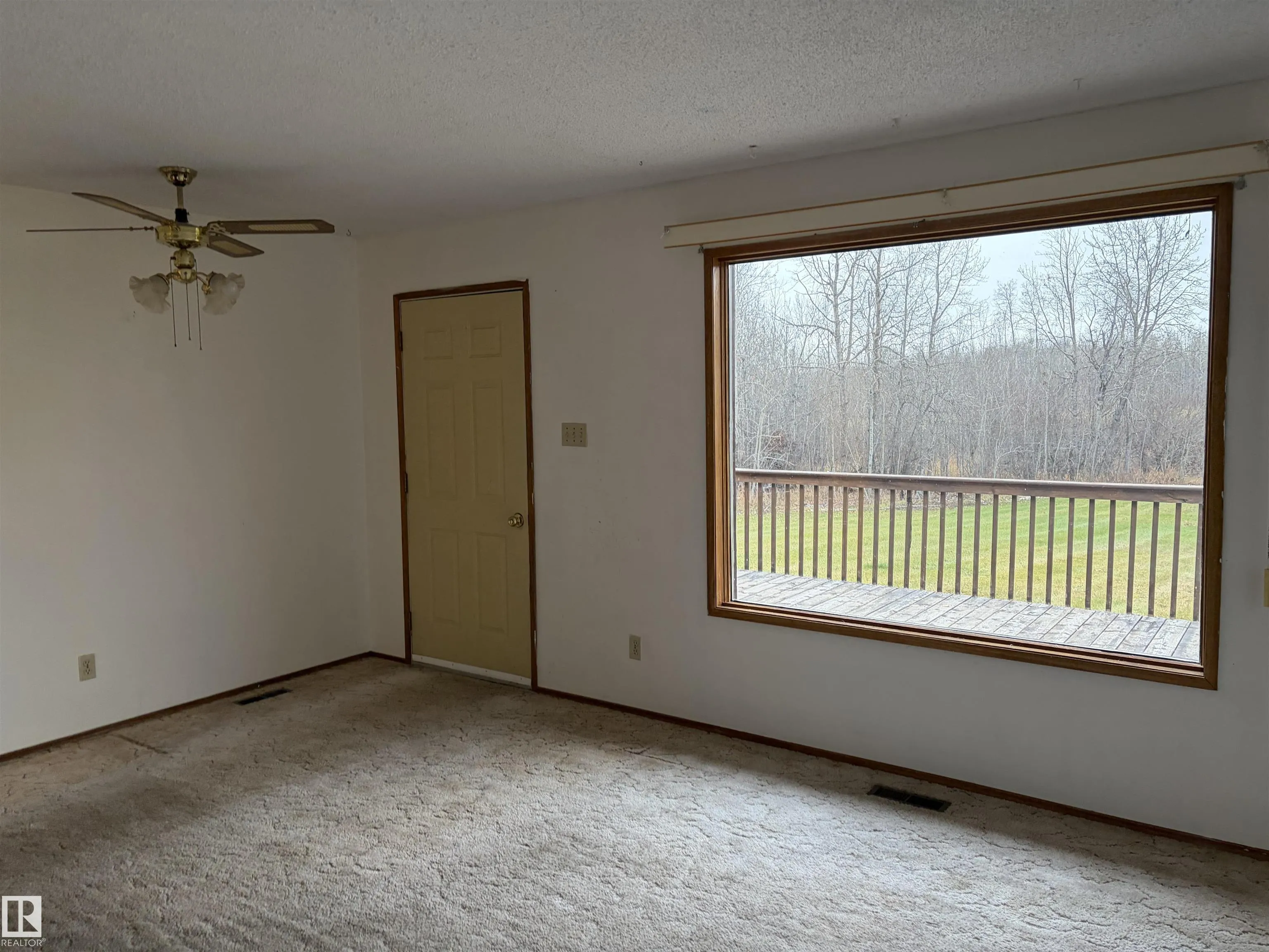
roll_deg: +0.2
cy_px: 476
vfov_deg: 53.1
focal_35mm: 26
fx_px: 953
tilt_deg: -4.9
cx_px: 634
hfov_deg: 67.3
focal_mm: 5.96
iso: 125
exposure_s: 1/64
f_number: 1.6
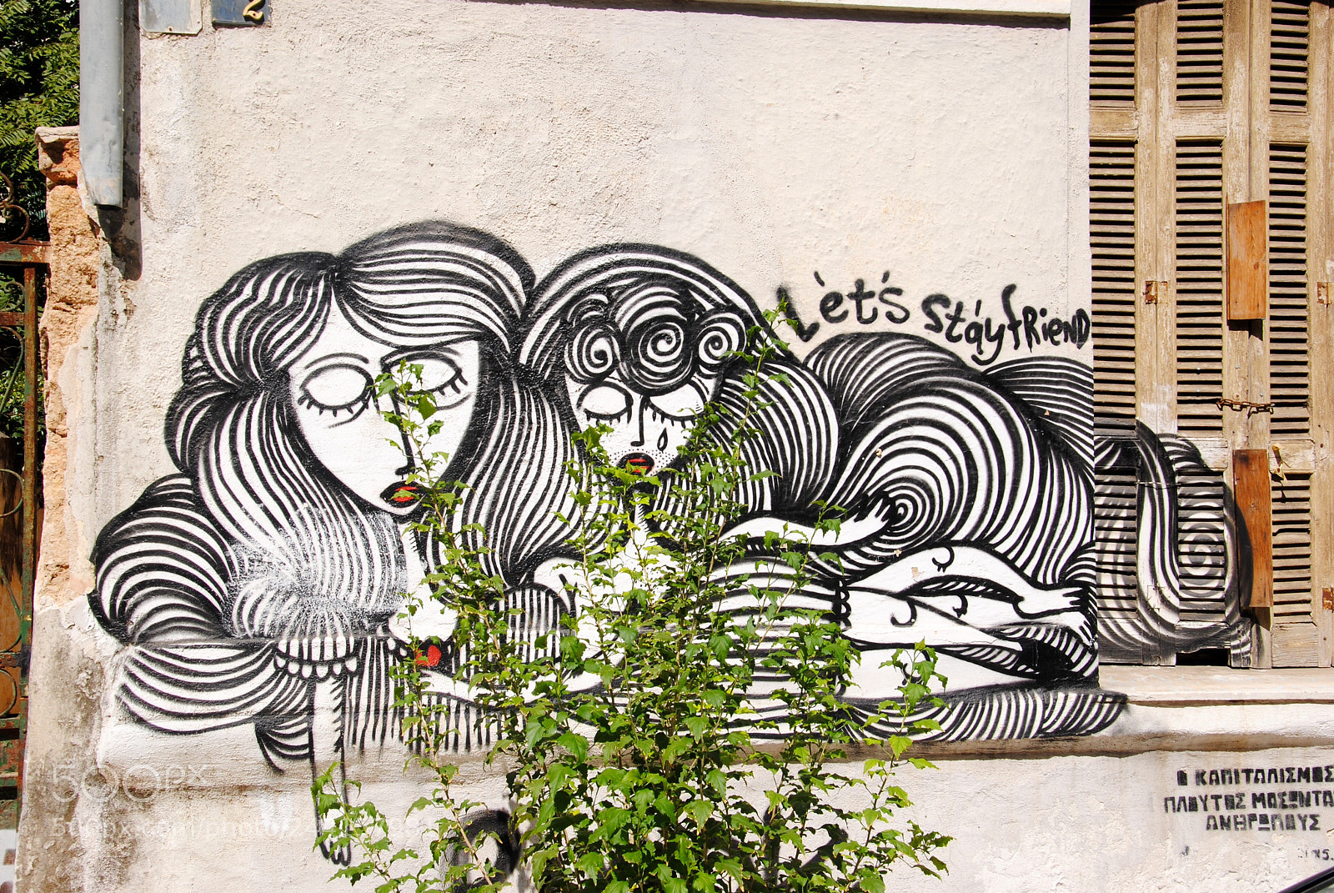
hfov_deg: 46.3
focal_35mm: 42
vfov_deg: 32.0
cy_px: 446
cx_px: 667
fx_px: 1558
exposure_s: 1/320
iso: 100
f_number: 9
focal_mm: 28
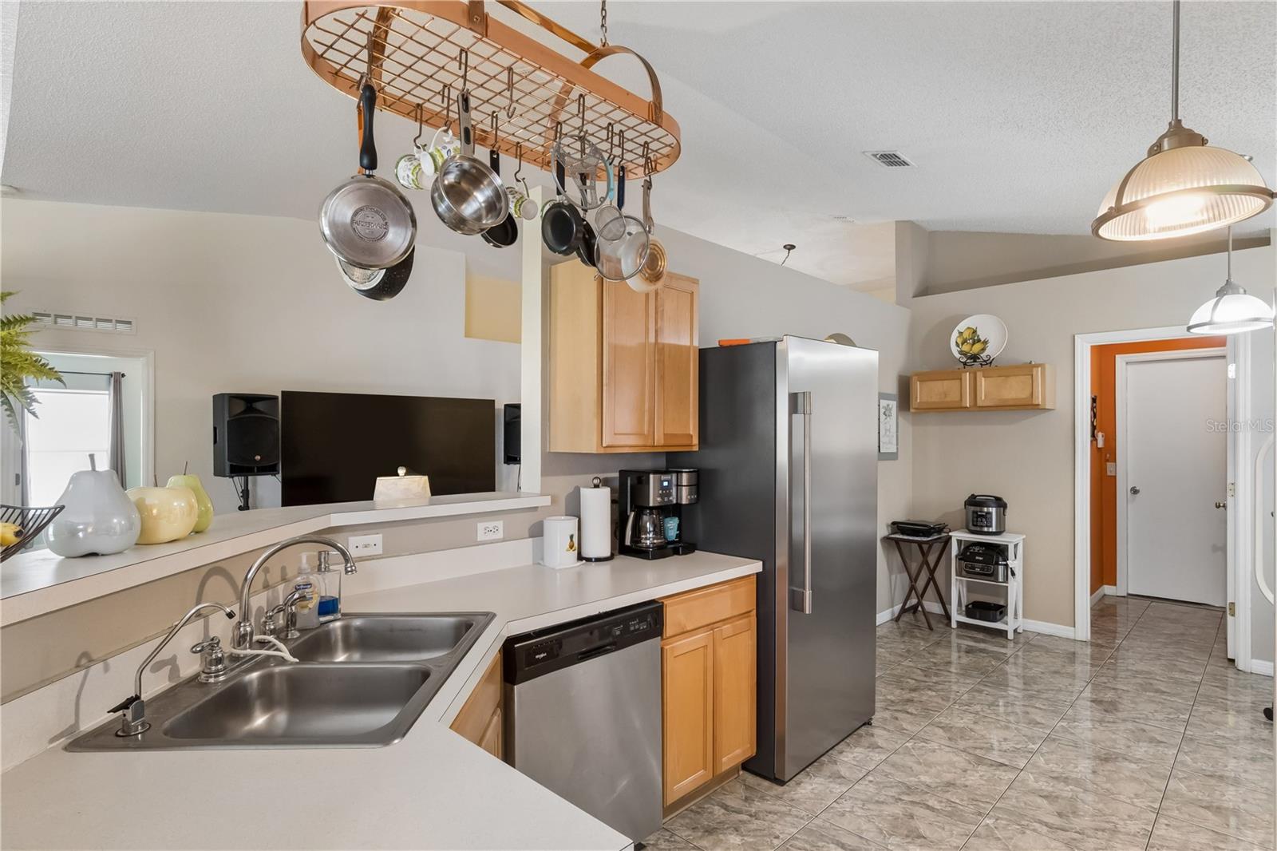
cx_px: 638
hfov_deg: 90.0
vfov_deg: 67.4
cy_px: 426
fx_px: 638
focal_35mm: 18
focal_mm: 12
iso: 1600
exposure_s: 1/15
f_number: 11
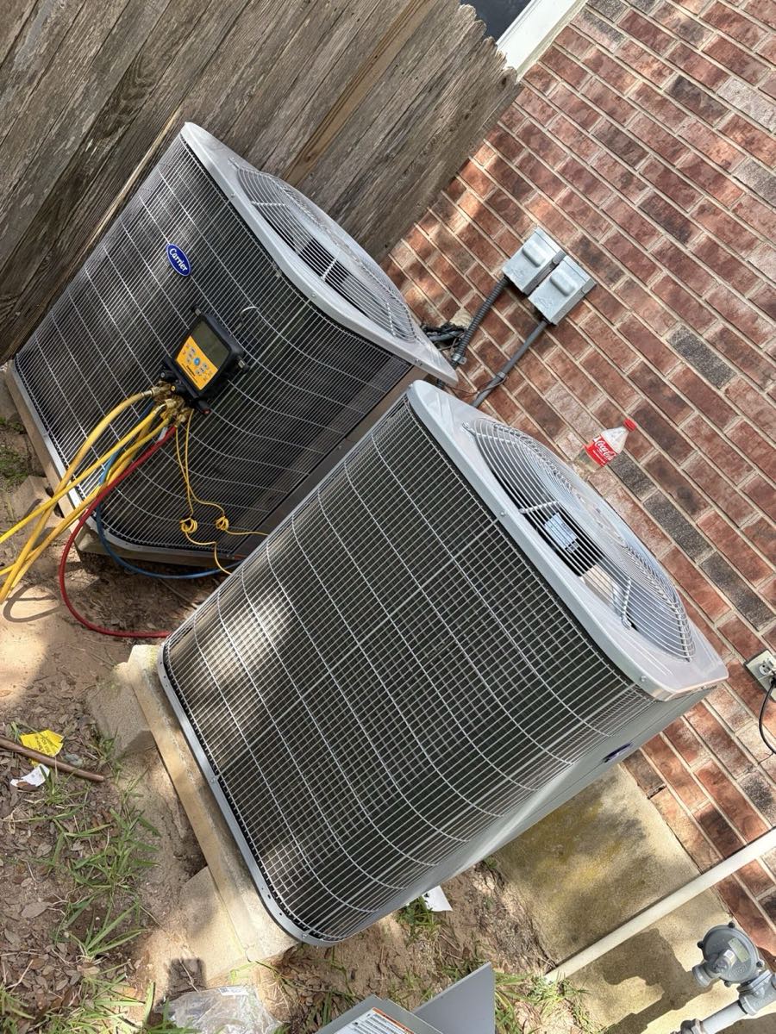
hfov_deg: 53.1
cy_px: 517
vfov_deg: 67.3
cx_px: 388
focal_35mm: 26
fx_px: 777
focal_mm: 5.96
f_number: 1.6
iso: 50
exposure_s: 1/298
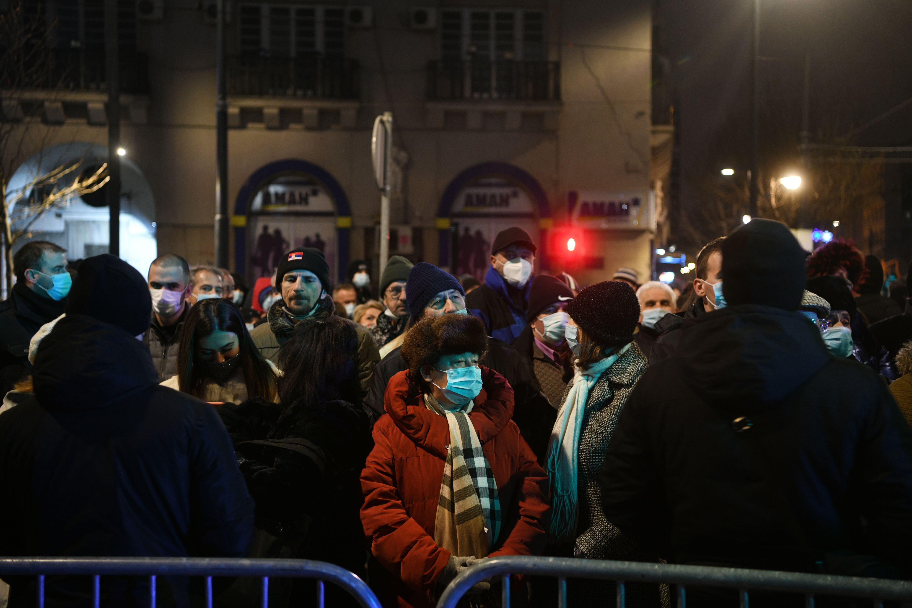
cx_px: 456
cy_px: 304
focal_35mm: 50
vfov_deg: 27.0
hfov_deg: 39.6
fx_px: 1267
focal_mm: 50
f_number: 2.8
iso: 1250
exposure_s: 1/30
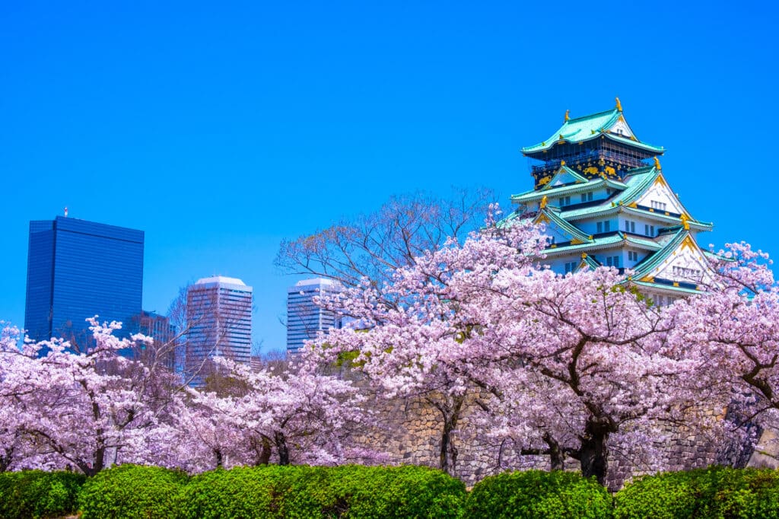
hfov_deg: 36.9
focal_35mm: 54
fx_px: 1168
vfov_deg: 25.0
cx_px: 390
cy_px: 260
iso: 200
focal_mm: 36.3
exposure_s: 1/600
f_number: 9
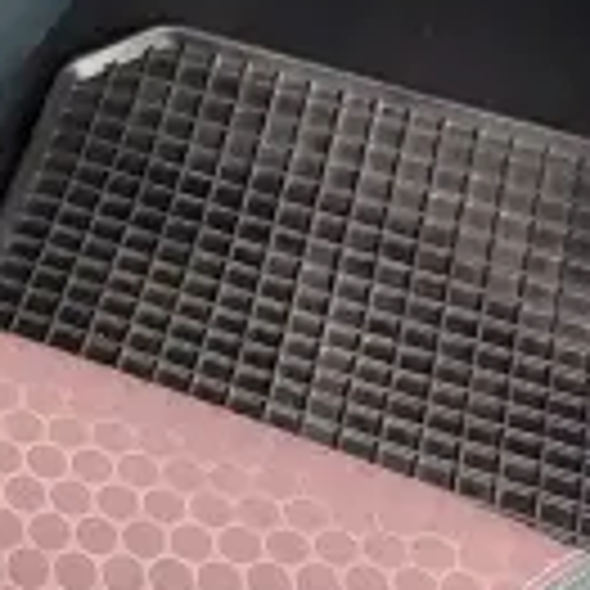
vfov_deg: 16.2
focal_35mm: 99
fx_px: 1909
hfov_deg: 15.3
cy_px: -279
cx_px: -446
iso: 100
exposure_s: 1/193
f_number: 1.8
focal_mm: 5.56
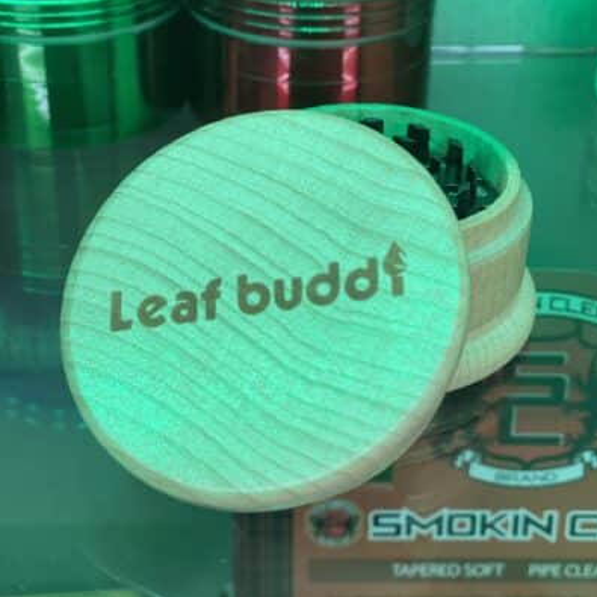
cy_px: 268
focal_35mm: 62
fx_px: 1210
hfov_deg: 27.7
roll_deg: -1.2
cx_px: 301
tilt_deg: -30.6
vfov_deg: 27.7
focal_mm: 6
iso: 80
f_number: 2
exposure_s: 1/100
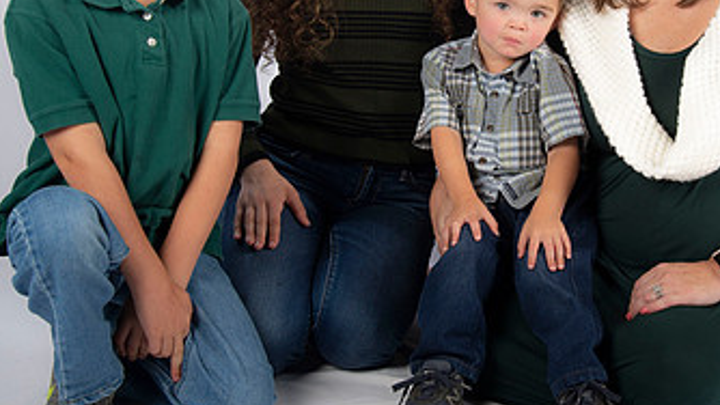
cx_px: 485
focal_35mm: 80
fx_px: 1528
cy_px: 106
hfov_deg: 26.4
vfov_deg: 15.1
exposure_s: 1/200
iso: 100
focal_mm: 44
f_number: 5.6
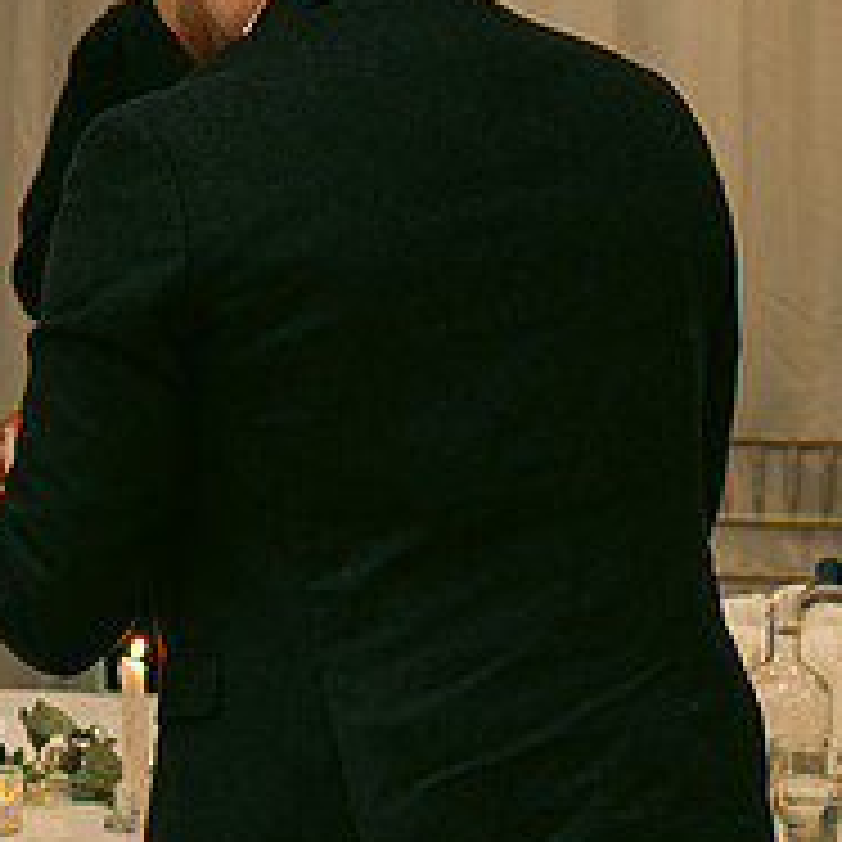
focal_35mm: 121
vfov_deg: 14.4
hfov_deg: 14.1
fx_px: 3330
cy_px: 335
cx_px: -86
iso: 2500
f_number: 3.5
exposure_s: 1/160
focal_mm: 46
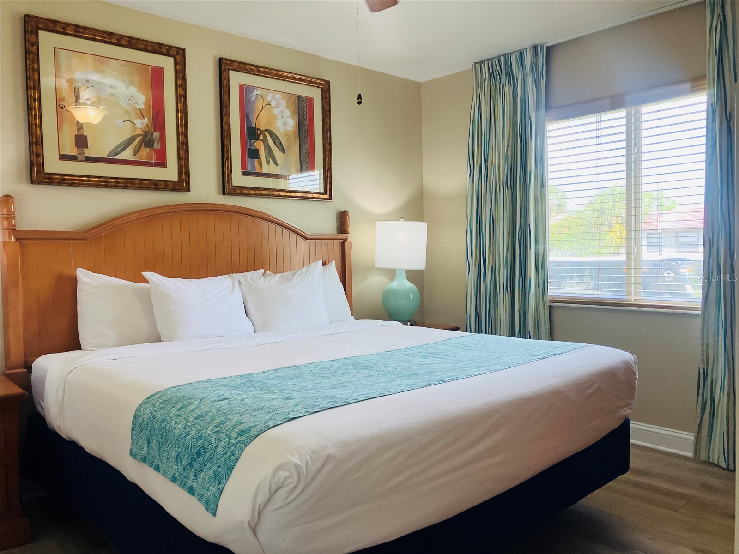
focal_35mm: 28
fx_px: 598
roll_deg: +1.8
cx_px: 370
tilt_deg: -2.5
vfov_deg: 49.7
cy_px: 277
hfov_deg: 63.4
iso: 80
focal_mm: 3.99
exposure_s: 1/120
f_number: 1.8
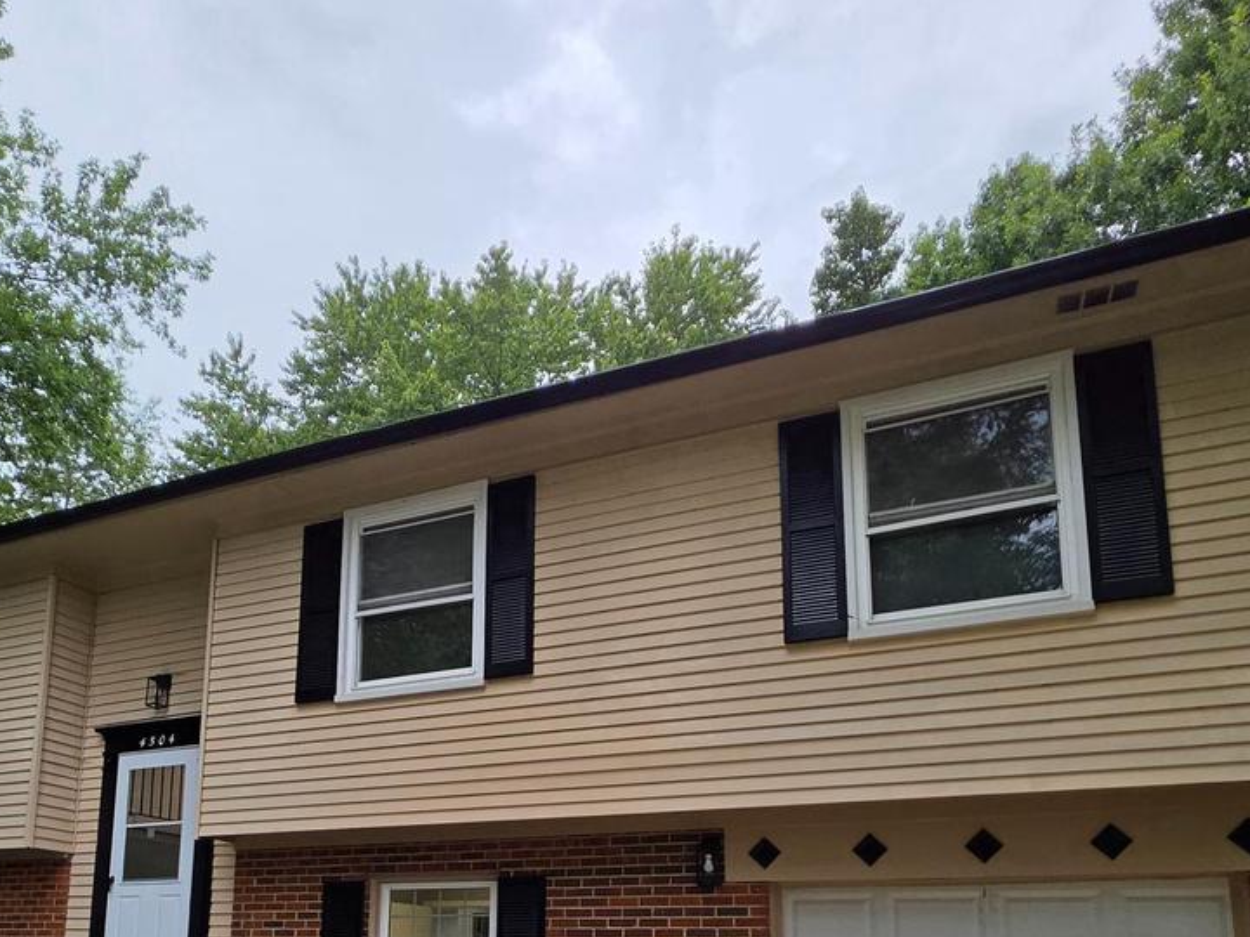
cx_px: 500
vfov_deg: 48.1
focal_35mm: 26
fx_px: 939
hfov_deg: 66.7
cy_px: 824
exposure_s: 1/370
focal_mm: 2.2
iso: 100
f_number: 1.9
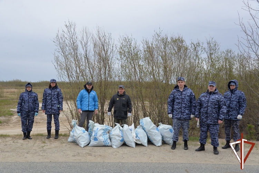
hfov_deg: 50.7
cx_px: 130
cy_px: 86
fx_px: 273
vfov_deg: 35.1
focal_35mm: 38
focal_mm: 38
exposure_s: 1/250
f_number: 8
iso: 200
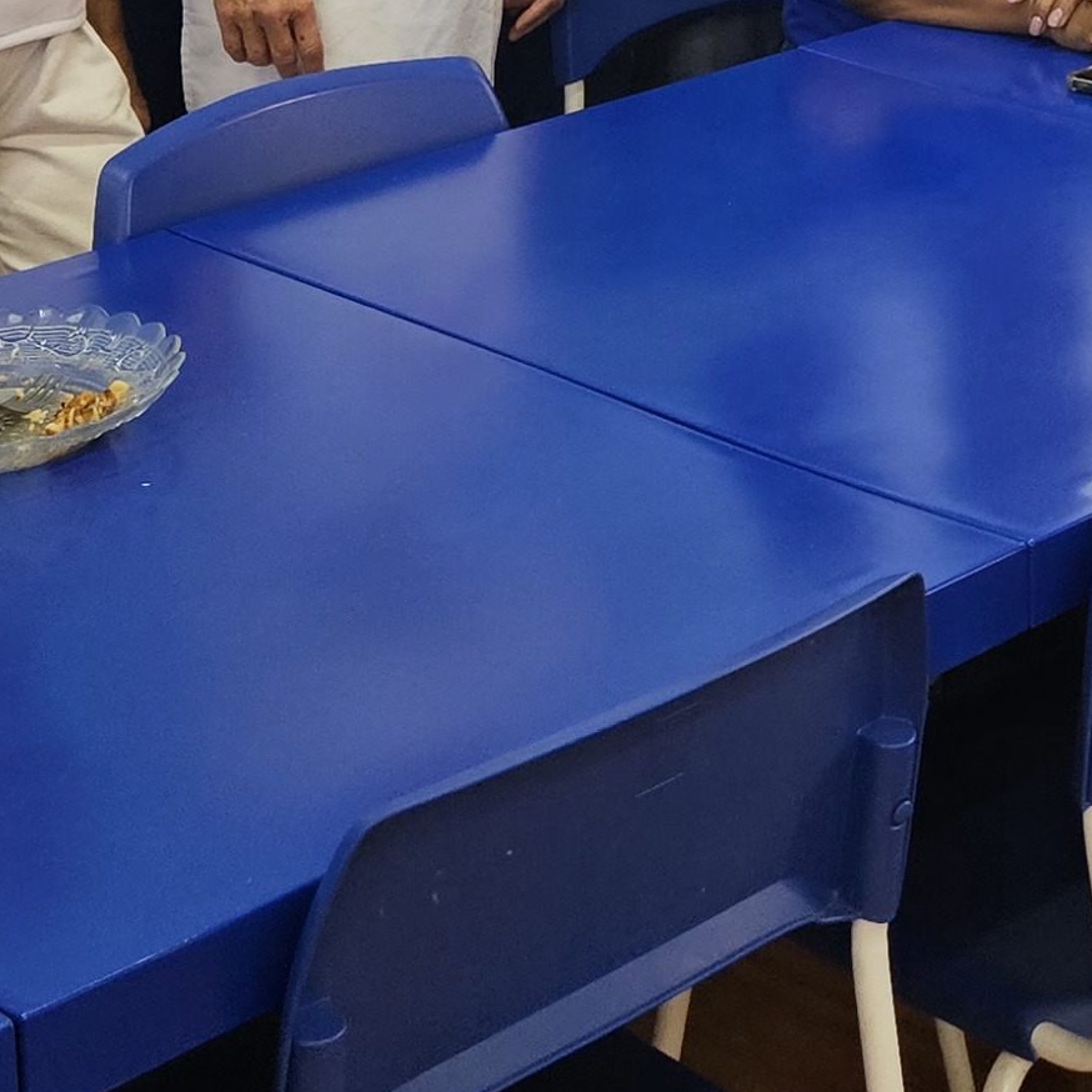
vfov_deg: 17.5
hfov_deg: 18.3
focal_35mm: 93
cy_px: -335
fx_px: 3319
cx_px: 1050
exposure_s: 1/120
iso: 125
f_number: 1.8
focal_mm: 5.4
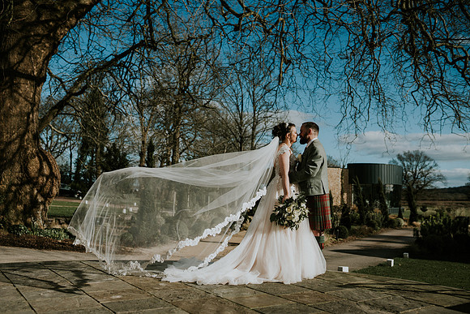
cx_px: 235
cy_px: 157
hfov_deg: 54.4
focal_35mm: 35
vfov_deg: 37.9
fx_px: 457
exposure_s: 1/6400
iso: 160
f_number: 2.5
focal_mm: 35
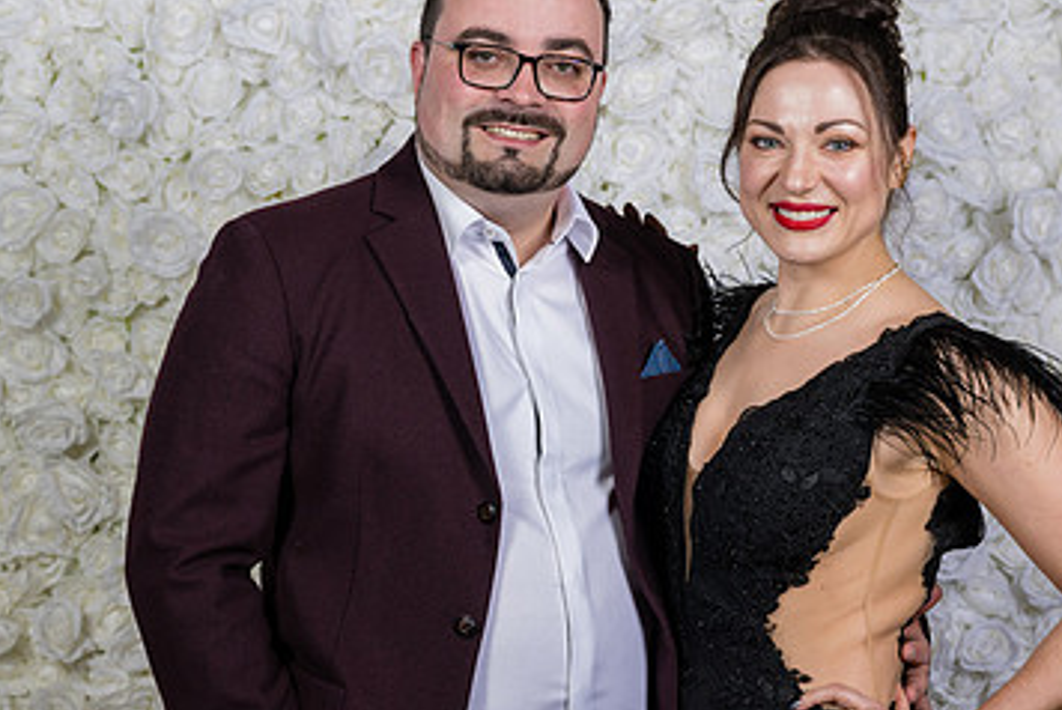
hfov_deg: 23.6
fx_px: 2539
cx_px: 555
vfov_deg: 15.9
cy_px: 312
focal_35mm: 86
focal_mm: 47
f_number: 5.6
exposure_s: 1/200
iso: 400
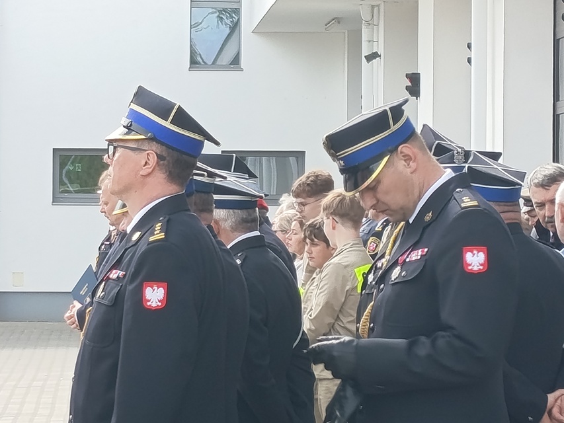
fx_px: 2770
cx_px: 282
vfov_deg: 8.7
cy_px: 212
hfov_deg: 11.6
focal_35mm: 170
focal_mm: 5.27
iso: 50
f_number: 1.7
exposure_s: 1/206
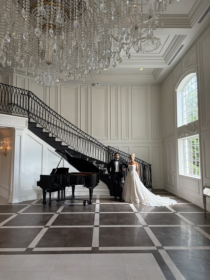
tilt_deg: +5.4
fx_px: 194
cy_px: 140
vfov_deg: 71.6
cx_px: 105
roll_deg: +0.6
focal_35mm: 24
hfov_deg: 56.8
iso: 320
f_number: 1.78
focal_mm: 6.76
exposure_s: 1/60
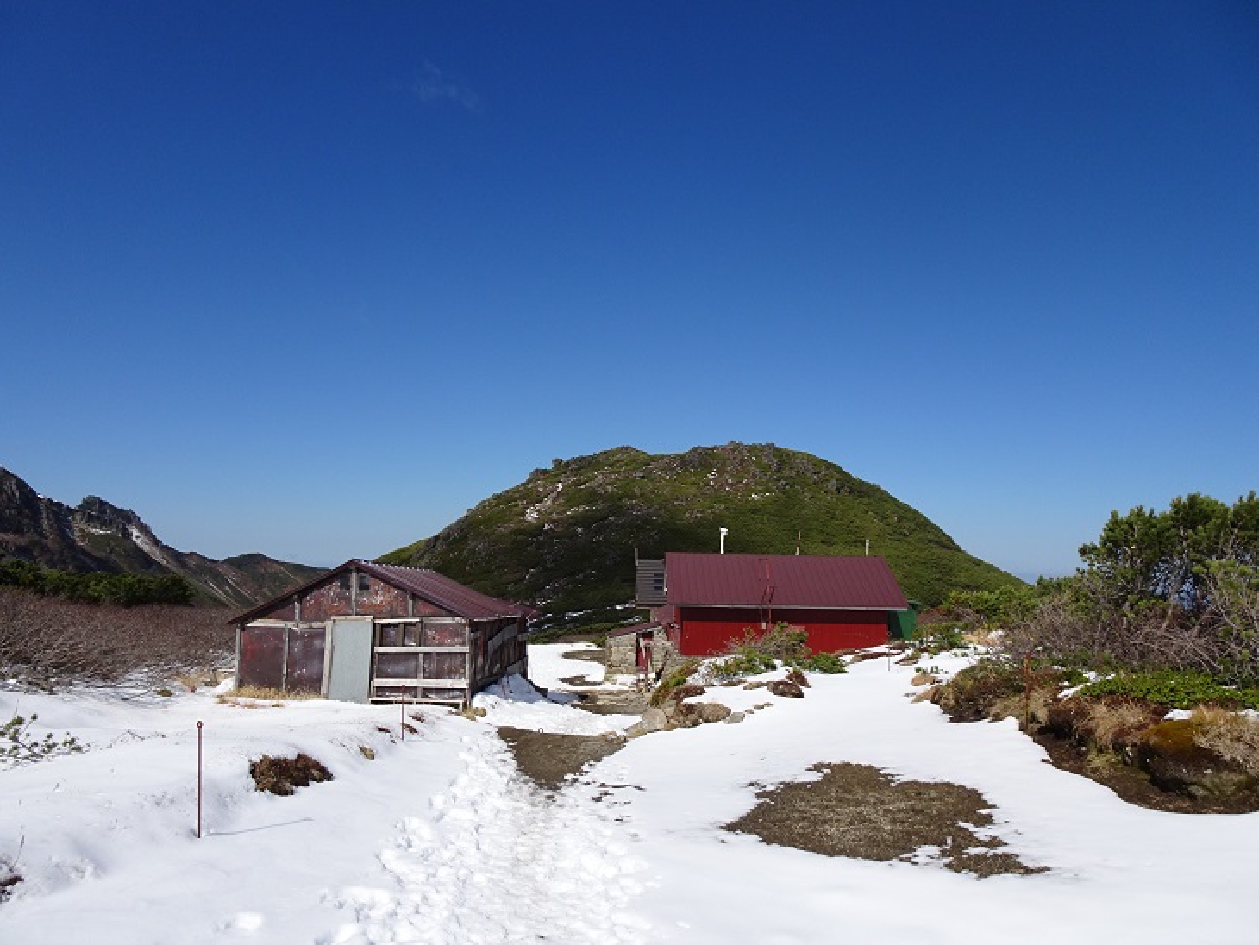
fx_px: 873
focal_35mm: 24
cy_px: 472
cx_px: 630
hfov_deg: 71.6
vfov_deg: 56.8
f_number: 3.5
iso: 80
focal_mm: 4.1
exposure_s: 1/1600
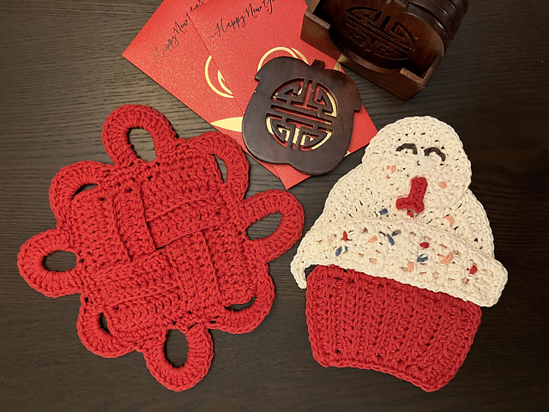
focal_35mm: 28
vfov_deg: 49.7
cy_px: 206
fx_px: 444
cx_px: 274
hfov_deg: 63.4
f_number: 1.8
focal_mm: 3.99
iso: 320
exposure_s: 1/60
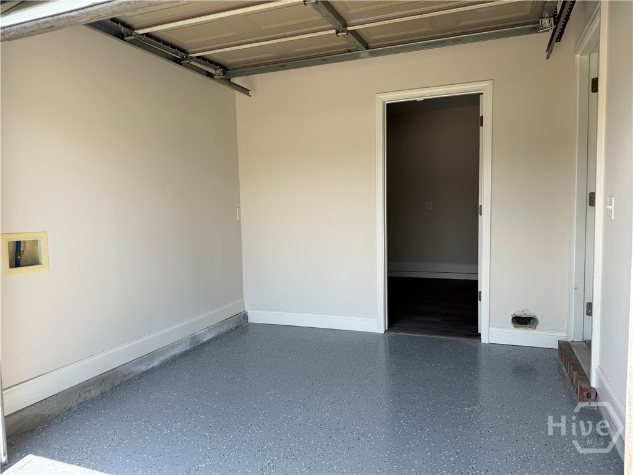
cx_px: 316
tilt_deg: -3.6
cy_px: 238
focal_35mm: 24
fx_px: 439
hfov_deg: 71.6
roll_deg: +0.7
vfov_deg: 56.8
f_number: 1.78
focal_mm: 6.76
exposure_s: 1/1075
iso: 80
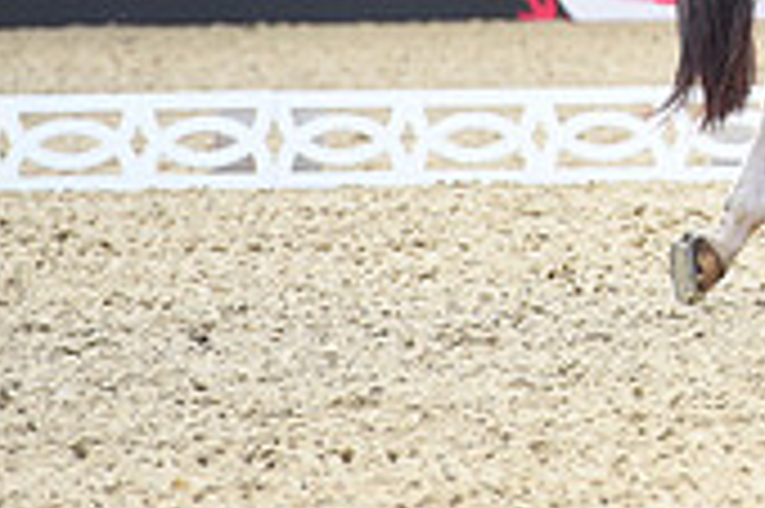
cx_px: 1300
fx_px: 14499
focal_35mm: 683
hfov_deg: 3.0
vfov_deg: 2.0
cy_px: -319
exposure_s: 1/1250
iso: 560
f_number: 4.5
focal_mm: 200
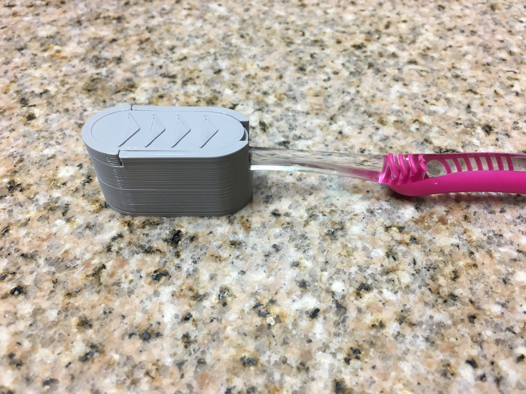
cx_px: 263
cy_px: 197
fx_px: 441
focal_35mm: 29
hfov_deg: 61.7
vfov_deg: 48.2
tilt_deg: -52.0
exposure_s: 1/30
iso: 50
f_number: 2.2
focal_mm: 4.15
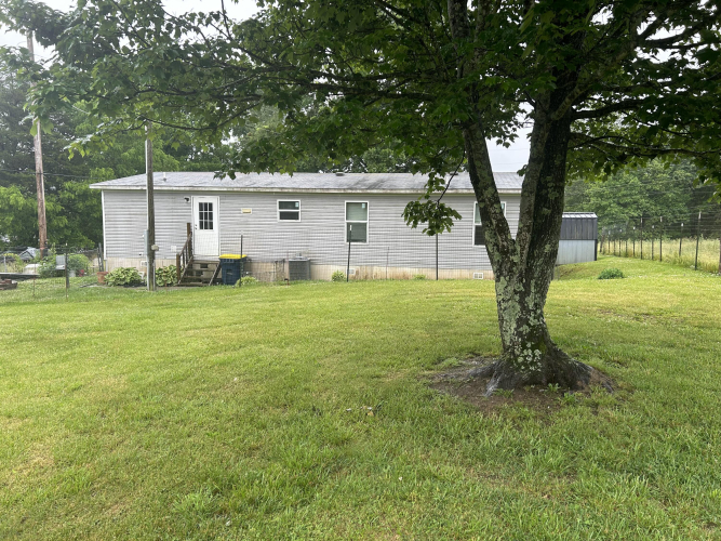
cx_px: 360
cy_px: 270
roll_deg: -0.9
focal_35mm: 26
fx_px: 541
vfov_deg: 53.0
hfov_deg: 67.3
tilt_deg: -6.7
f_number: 1.5
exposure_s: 1/293
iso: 40
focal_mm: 5.7
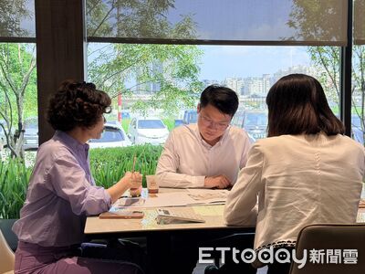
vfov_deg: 30.3
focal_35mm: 48
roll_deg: +0.1
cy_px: 137
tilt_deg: -3.3
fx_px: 506
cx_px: 182
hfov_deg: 39.7
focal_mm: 6.76
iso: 64
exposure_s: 1/192
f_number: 1.78
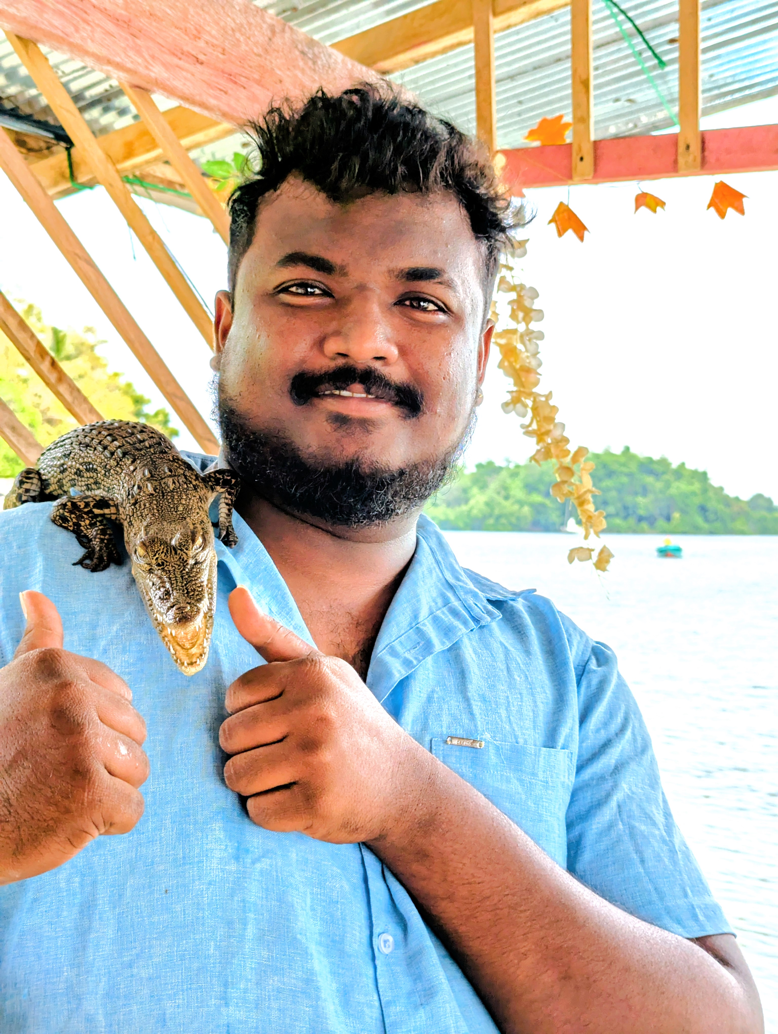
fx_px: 1435
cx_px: 389
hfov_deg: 30.3
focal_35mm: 48
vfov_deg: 39.6
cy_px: 517
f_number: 1.85
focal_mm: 6.81
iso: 41
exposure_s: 1/644
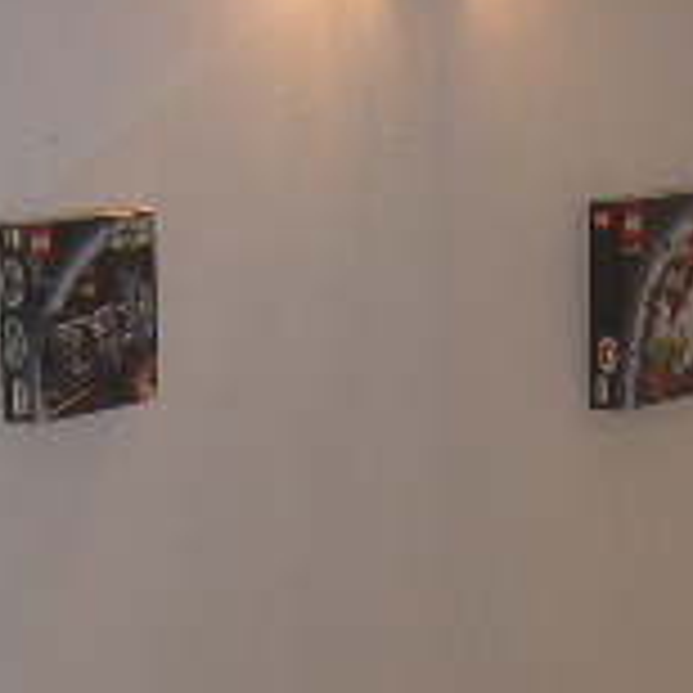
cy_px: 1058
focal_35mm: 140
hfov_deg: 12.3
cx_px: 742
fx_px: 3171
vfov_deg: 11.9
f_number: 2.8
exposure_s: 1/60
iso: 100
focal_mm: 8
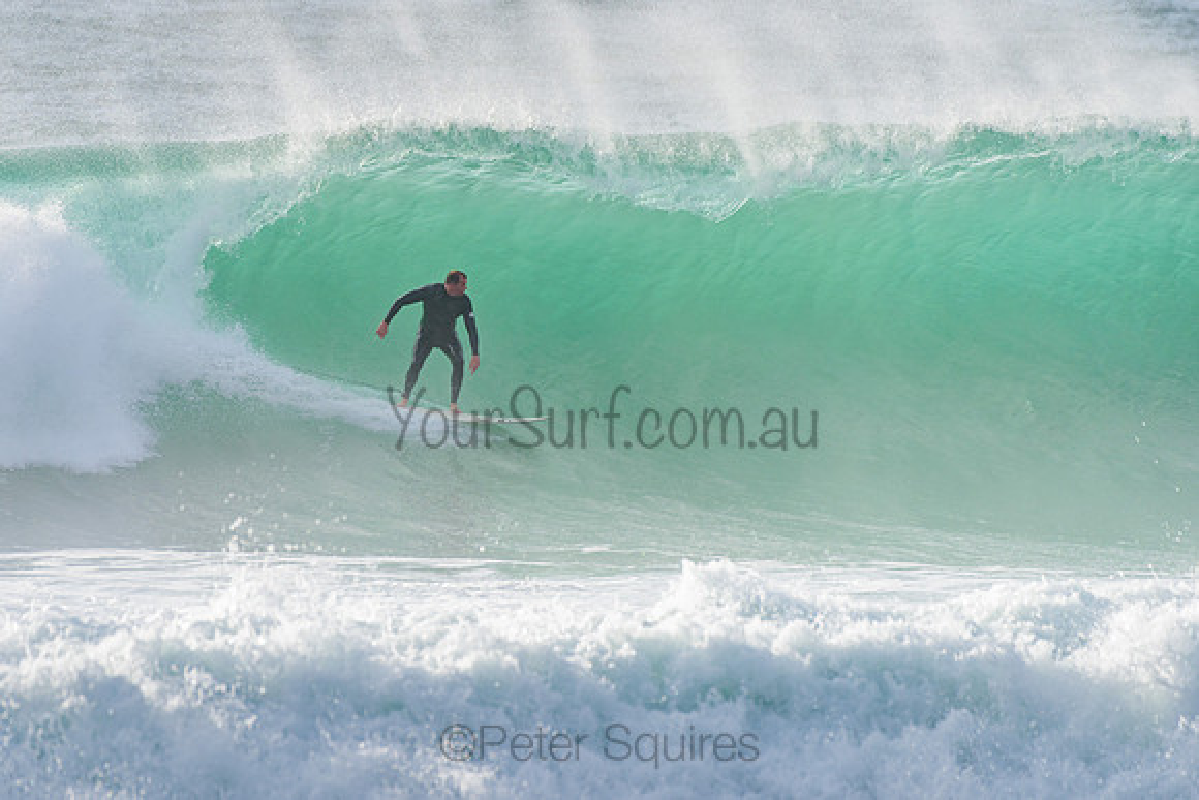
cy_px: 328
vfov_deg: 2.2
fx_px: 20396
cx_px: 465
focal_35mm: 612
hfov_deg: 3.4
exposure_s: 1/2000
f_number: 5.6
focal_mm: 500
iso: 280
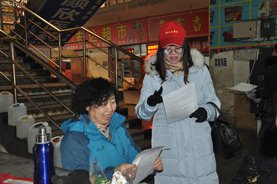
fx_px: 300
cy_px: 92
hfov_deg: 49.6
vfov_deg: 34.1
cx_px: 138
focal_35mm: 39
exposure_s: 1/60
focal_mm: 26
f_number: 4
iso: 800
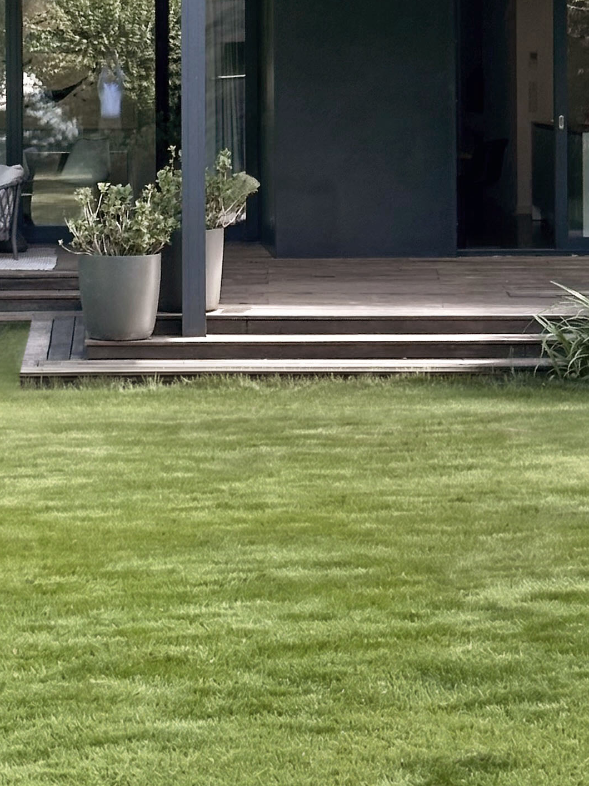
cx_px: 141
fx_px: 3108
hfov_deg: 10.8
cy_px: 47
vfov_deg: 14.2
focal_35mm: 137
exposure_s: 1/719
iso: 64
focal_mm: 6.86
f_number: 1.78
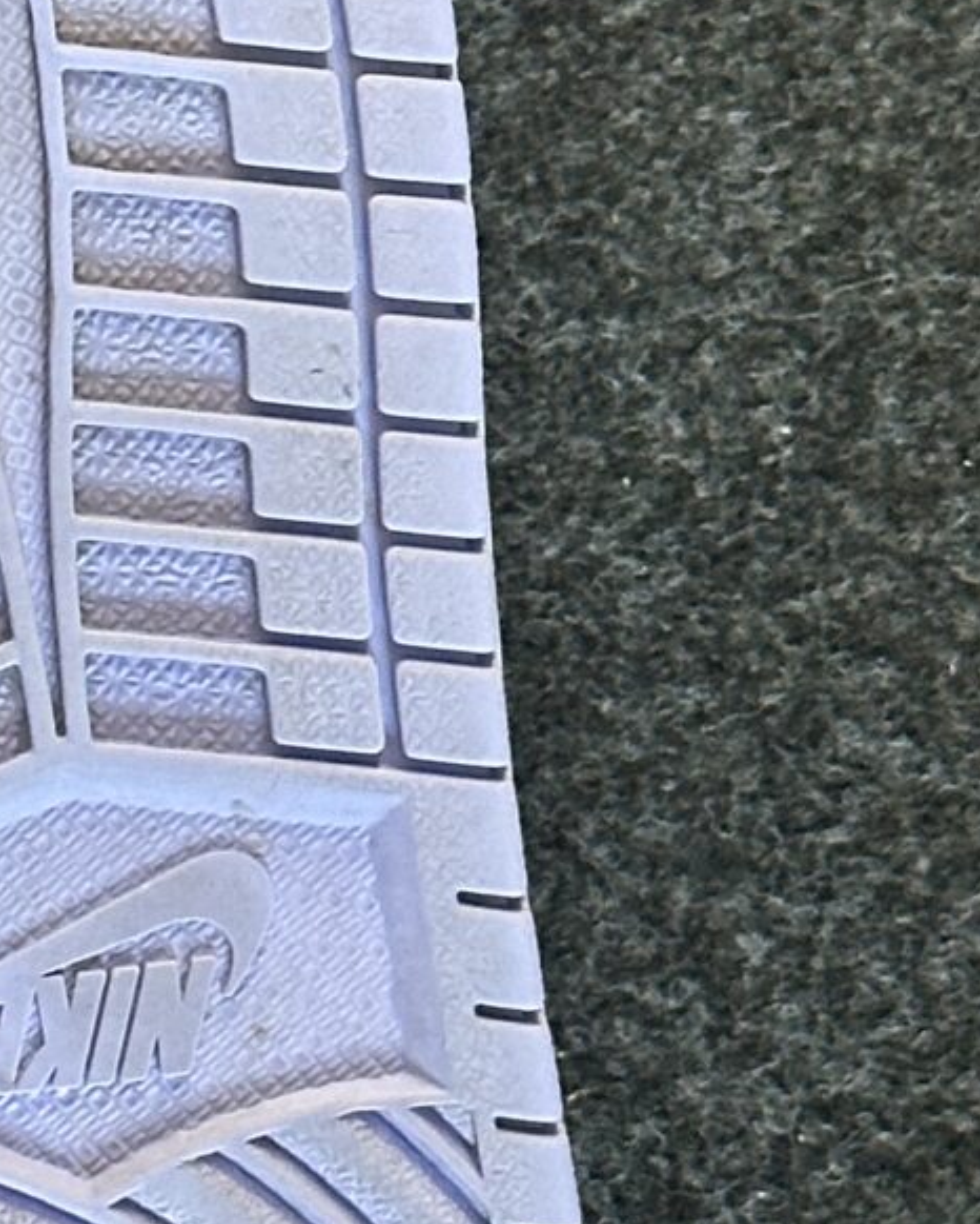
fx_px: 7465
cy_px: 1014
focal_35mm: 206
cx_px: -625
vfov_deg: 9.3
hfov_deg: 7.3
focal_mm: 6.86
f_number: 1.78
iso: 200
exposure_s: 1/33
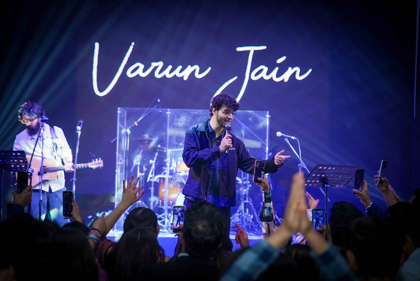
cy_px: 140
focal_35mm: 70
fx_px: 817
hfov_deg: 28.8
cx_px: 210
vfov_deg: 19.5
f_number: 2.8
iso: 500
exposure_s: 1/160
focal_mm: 70
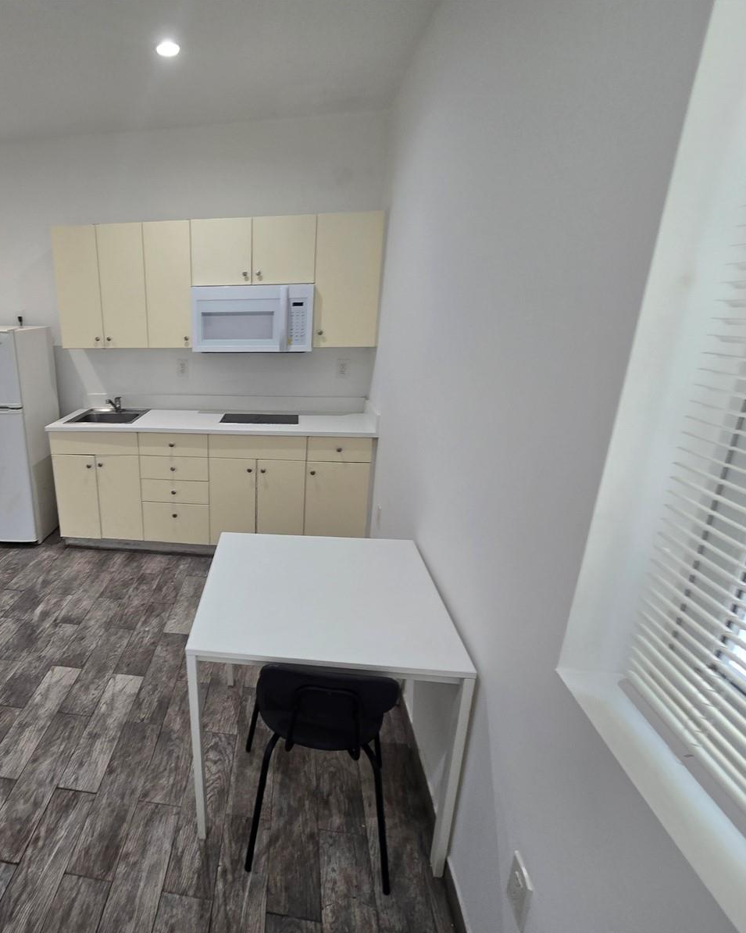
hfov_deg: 71.8
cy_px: 466
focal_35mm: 17
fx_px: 469
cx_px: 188
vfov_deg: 89.6
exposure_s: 1/60
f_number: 2.2
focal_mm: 2.2
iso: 125
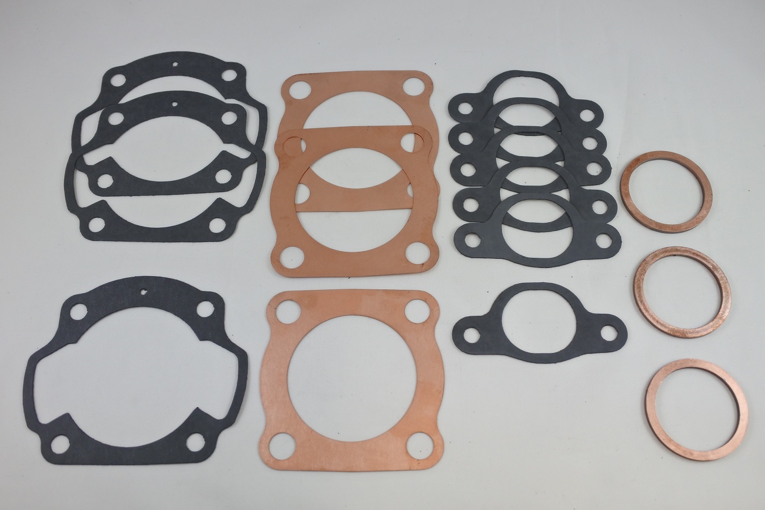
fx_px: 680
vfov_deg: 41.1
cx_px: 382
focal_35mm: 32
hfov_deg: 58.7
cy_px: 255
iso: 400
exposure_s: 1/200
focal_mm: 12.1
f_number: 3.8
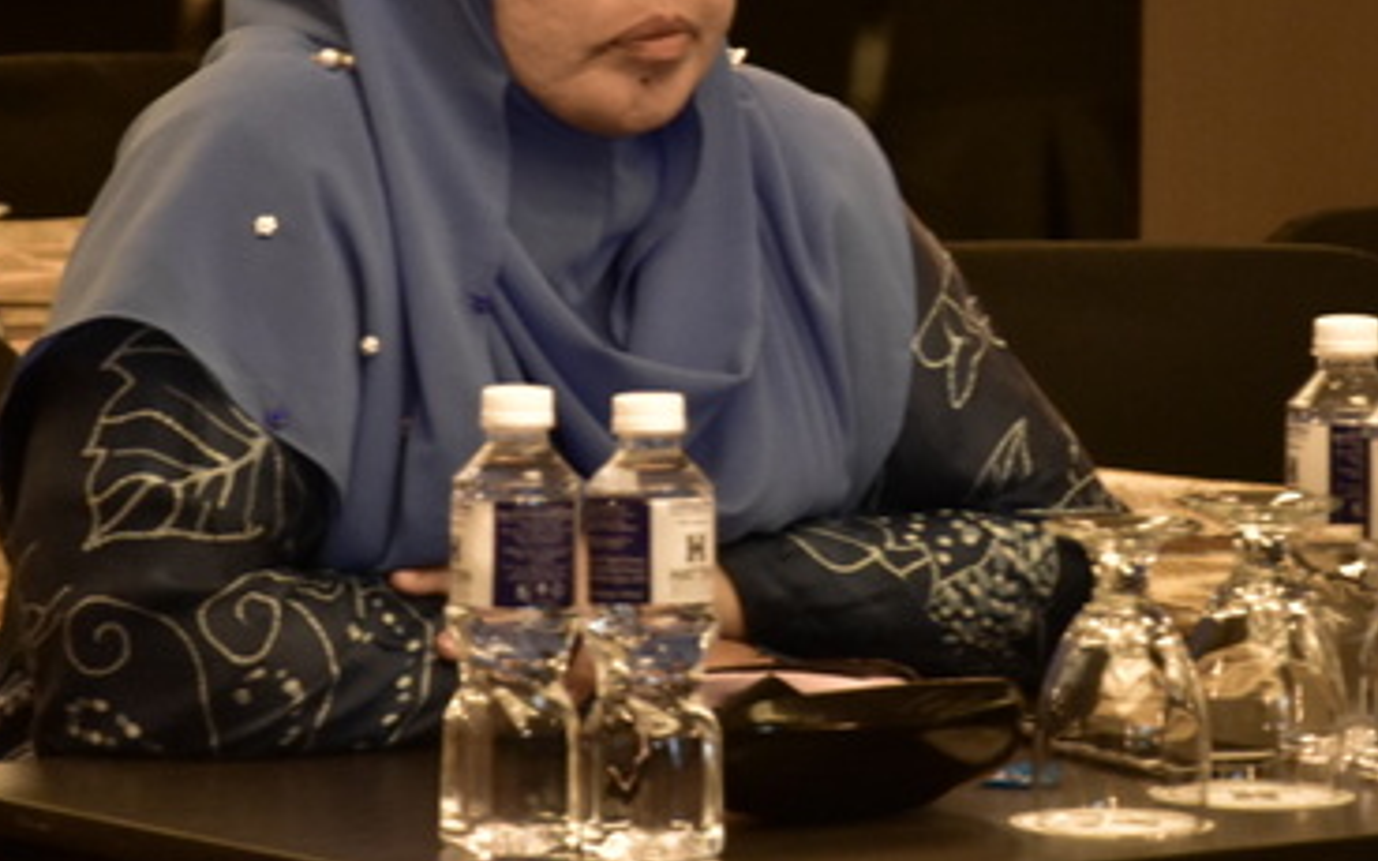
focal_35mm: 349
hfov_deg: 6.0
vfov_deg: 3.8
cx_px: 843
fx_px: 13111
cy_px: 127
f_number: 5.6
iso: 1600
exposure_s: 1/40
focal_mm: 105
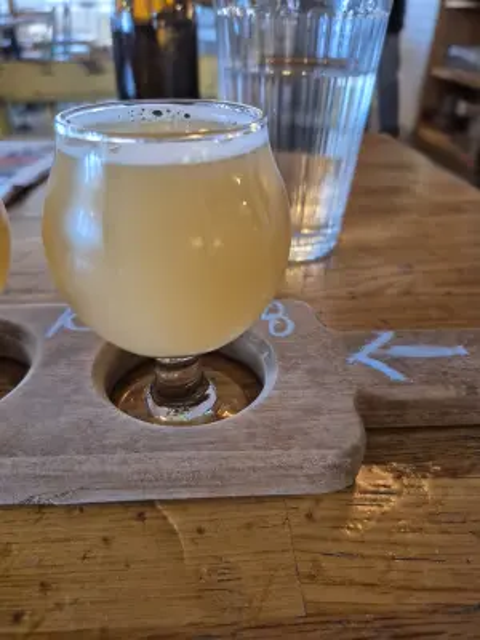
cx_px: 240
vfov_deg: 73.9
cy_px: 320
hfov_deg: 58.9
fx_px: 425
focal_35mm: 23
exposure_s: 1/120
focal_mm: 5.4
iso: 1000
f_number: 1.8
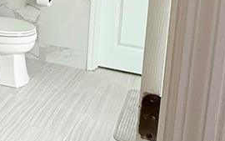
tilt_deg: -11.6
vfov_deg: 19.0
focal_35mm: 66
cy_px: -13
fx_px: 405
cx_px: -11
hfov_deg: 28.7
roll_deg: -1.1
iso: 250
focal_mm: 2.22
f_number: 2.2
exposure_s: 1/120
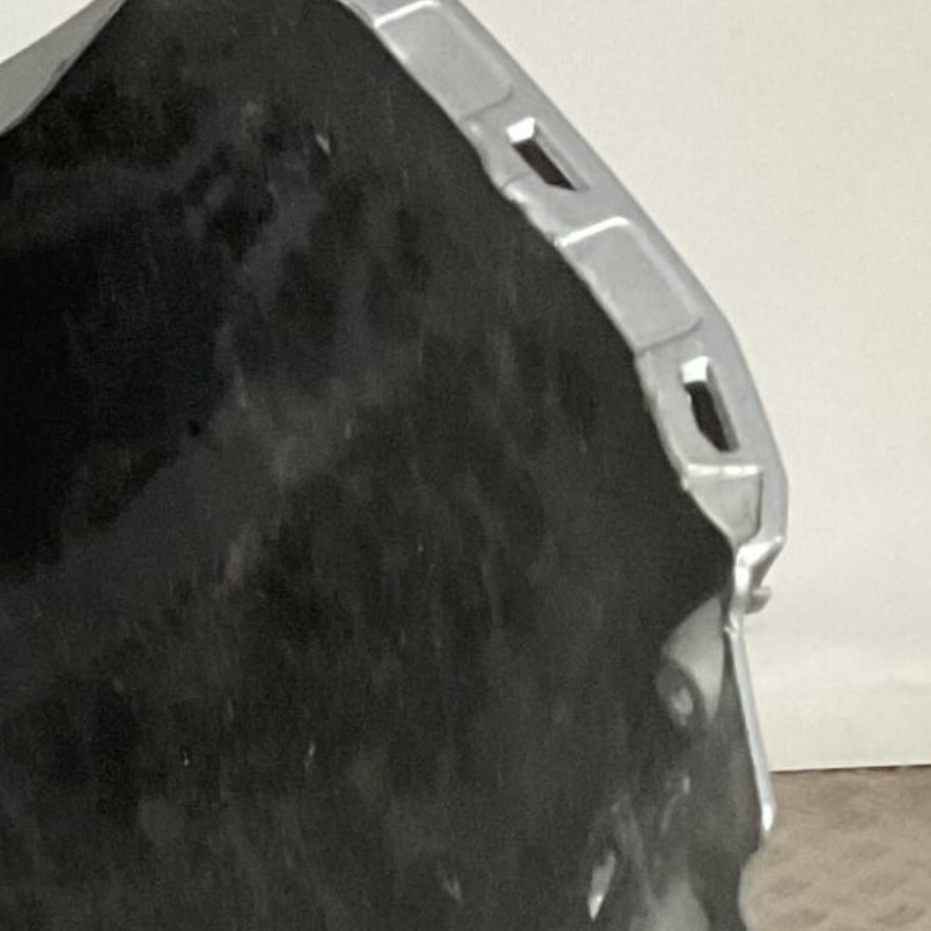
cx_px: -1021
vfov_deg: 14.4
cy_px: 1207
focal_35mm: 116
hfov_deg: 12.8
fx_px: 3530
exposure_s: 1/60
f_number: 1.8
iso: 320
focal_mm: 3
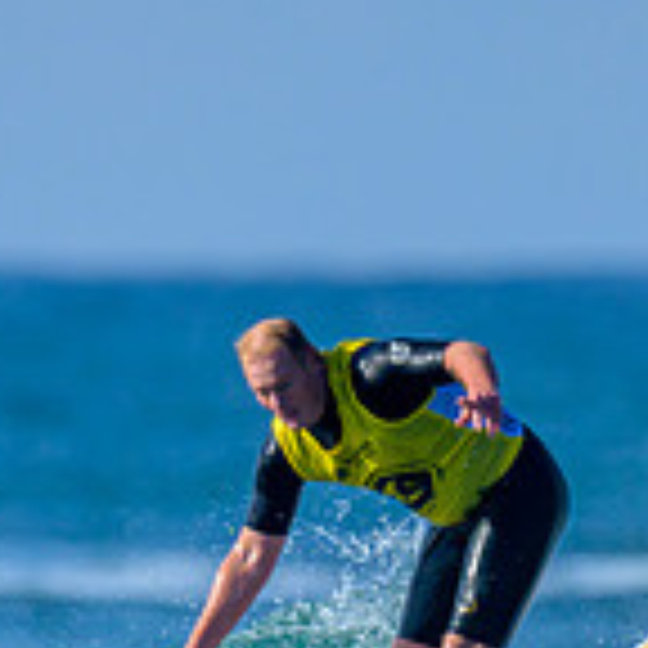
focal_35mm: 3769
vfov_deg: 0.5
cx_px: 52
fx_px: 79823
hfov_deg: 0.5
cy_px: 737
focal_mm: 800
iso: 280
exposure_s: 1/2000
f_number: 6.3
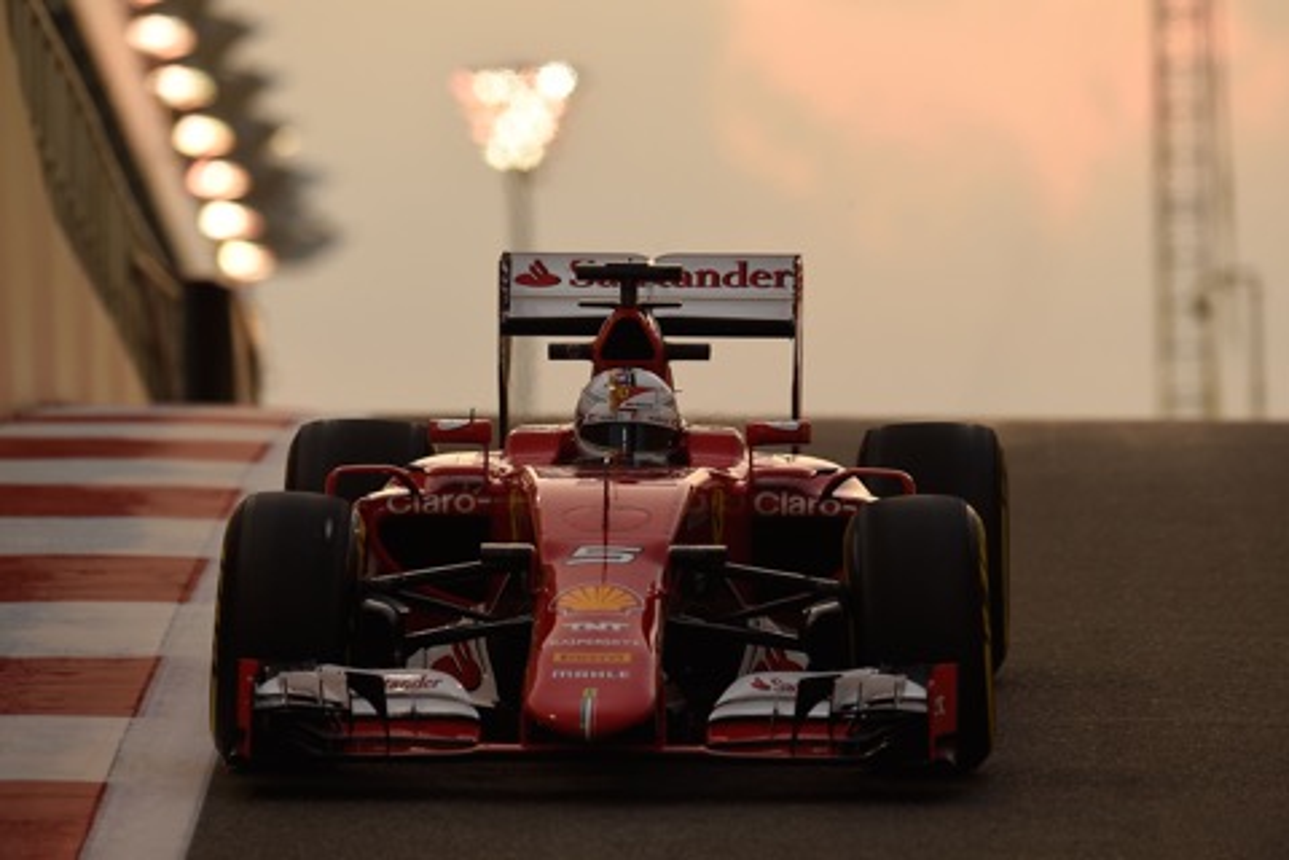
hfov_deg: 4.1
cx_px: 644
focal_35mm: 500
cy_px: 430
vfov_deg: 2.7
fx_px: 17901
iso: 500
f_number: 6.3
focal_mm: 500
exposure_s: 1/800
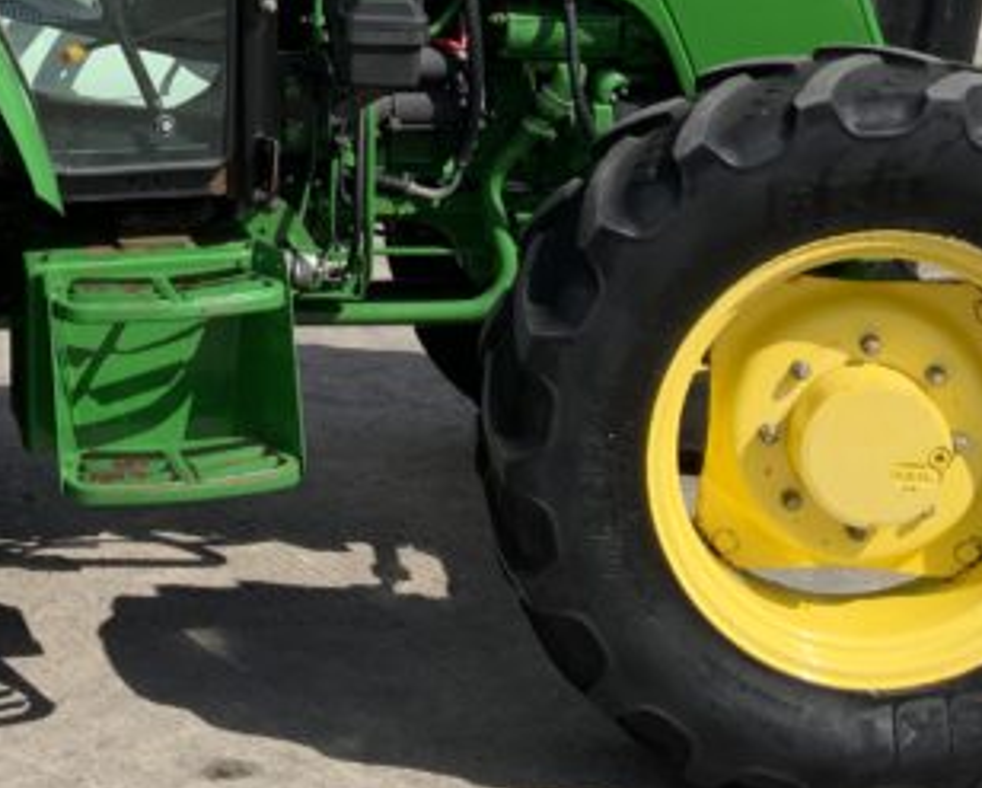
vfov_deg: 15.9
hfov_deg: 20.2
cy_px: -115
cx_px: 277
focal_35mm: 94
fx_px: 2735
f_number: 1.8
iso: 16
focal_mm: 3
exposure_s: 1/1730
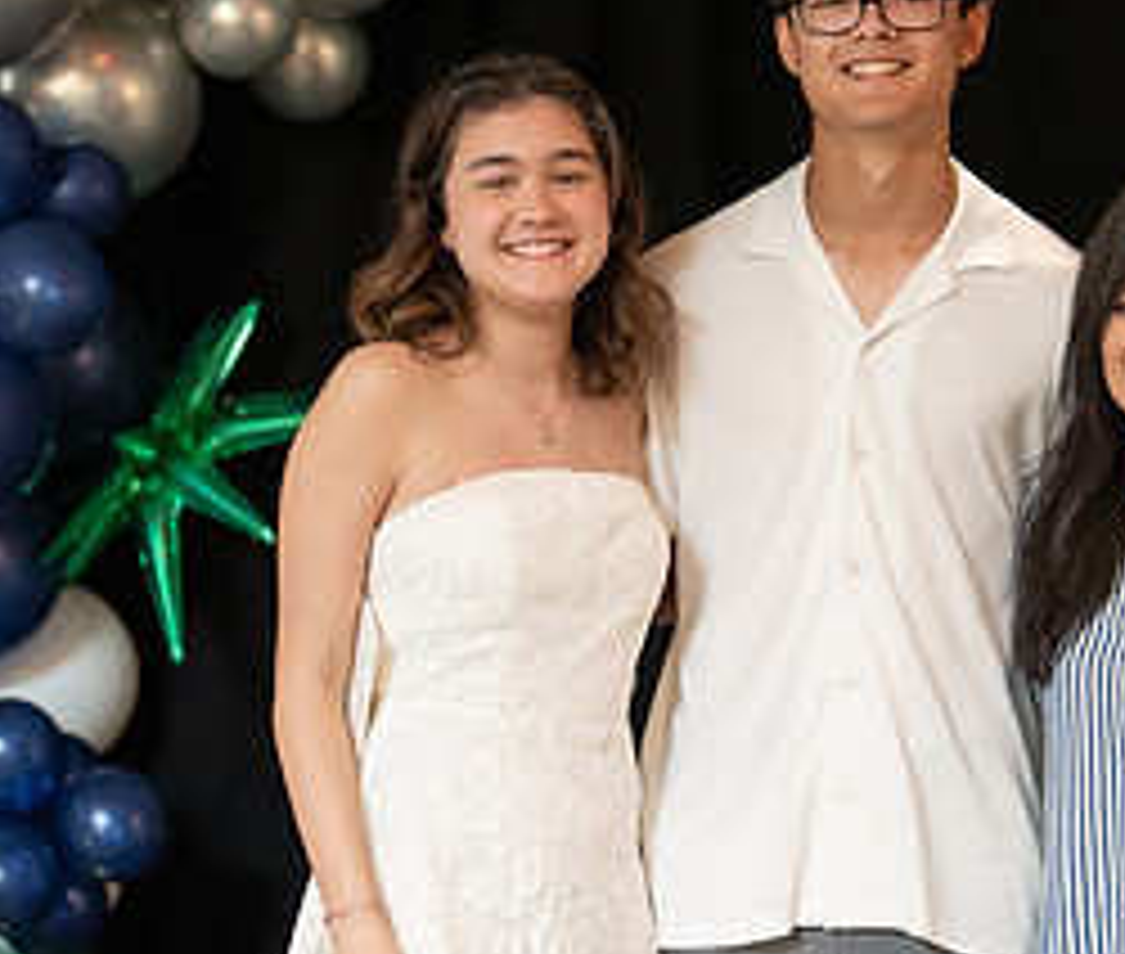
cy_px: 562
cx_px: 870
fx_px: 4227
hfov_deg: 15.1
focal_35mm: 124
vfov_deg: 12.9
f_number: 1.2
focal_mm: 50
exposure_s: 1/320
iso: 1600
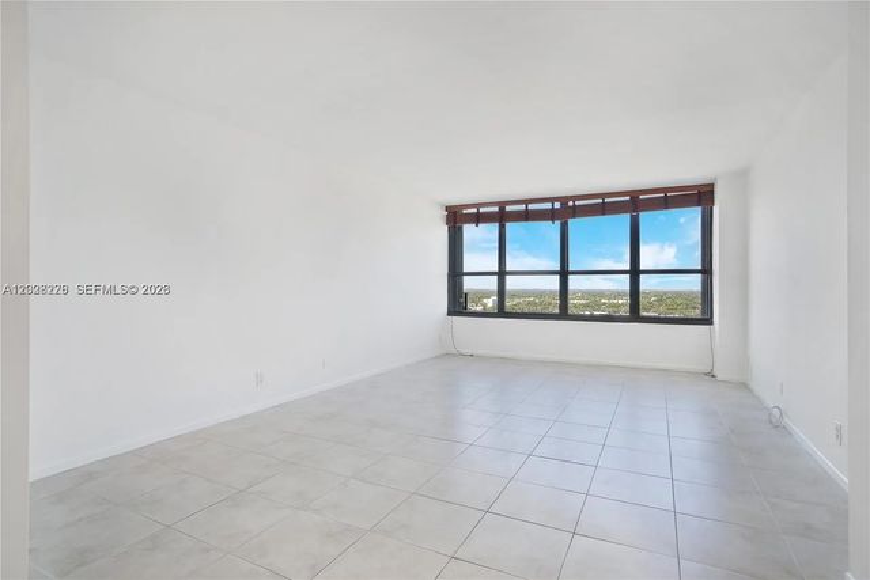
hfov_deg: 95.0
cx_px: 435
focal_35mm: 16
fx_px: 399
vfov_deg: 72.1
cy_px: 290
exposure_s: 1/10
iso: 100
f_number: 8
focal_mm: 11
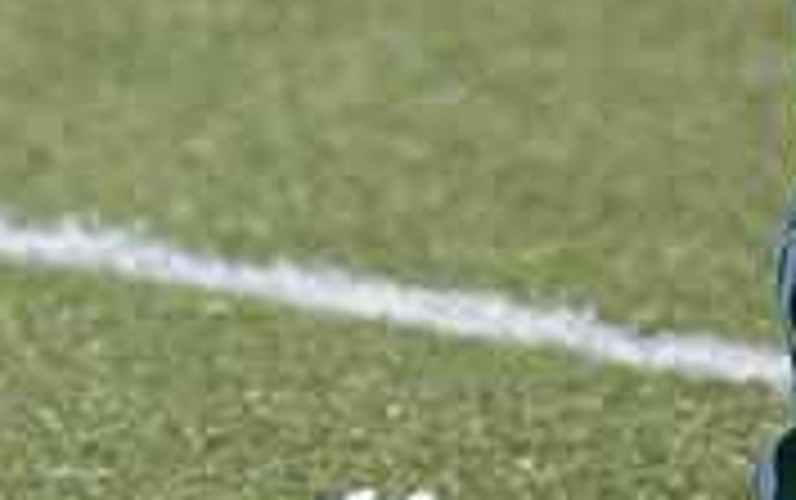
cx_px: 821
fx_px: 23886
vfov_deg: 1.2
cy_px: -752
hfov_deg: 1.9
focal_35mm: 1100
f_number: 4
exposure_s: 1/8000
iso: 1000
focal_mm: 220
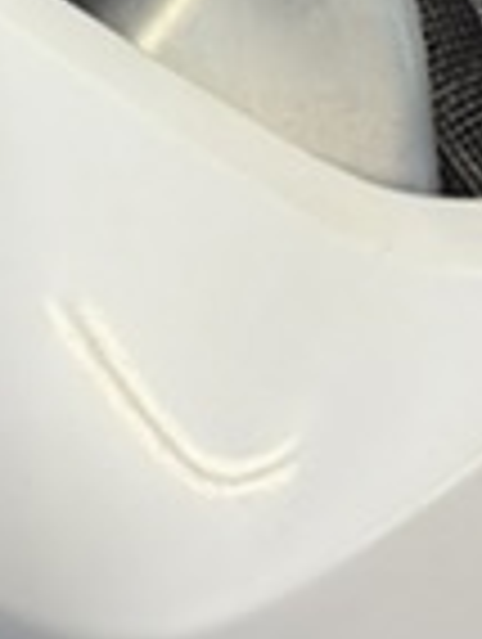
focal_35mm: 81
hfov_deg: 18.1
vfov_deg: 21.2
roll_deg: -1.6
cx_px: 86
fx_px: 1499
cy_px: -252
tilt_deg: -36.7
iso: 125
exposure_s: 1/100
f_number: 2.2
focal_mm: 2.22
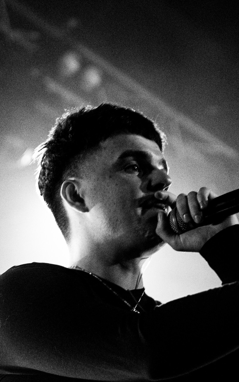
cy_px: 349
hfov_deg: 7.4
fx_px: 1845
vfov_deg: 11.8
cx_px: 182
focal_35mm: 177
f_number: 2.8
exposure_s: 1/250
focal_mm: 75
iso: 1600
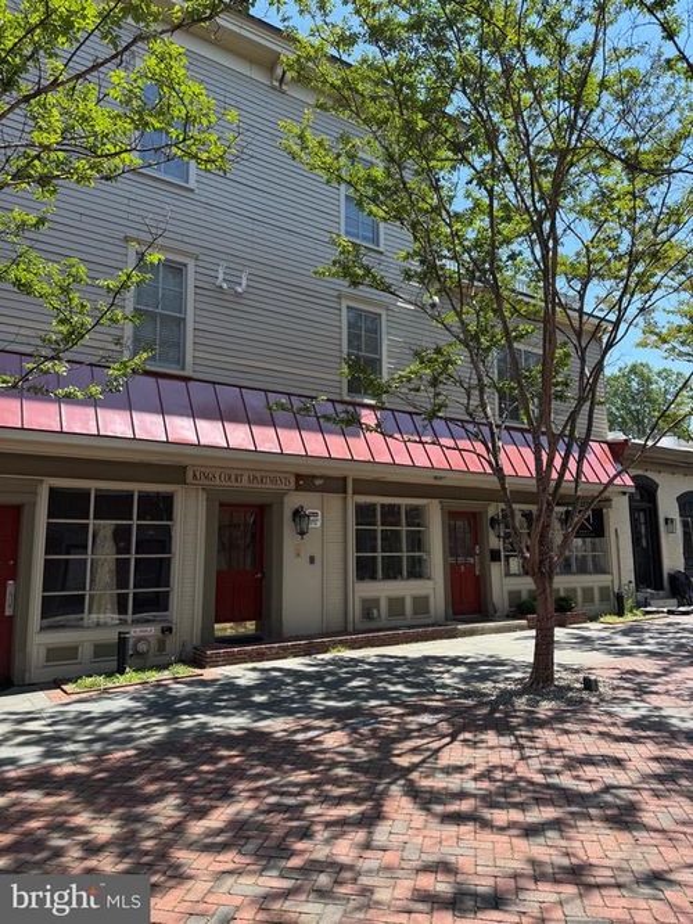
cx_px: 346
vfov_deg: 71.6
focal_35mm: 24
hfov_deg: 56.8
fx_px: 641
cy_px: 462
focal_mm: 6.76
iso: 80
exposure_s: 1/1597
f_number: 1.78
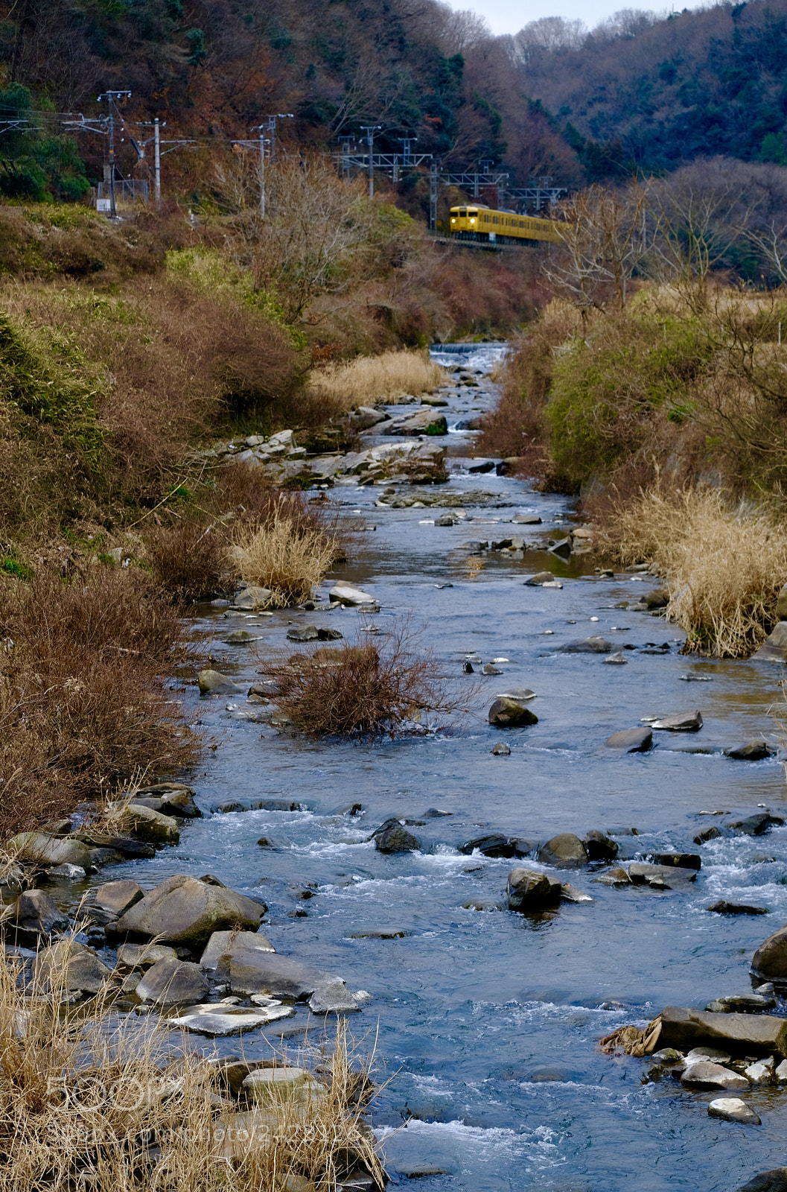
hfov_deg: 14.9
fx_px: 3003
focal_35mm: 91
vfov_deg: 22.4
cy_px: 596
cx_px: 394
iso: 200
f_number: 4.5
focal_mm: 60.7
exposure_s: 1/160
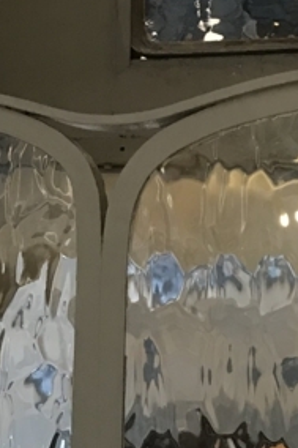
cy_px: 21
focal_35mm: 105
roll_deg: -1.3
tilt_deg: +15.1
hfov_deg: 13.0
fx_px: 1305
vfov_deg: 19.0
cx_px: 142
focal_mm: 3.99
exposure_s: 1/17
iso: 80
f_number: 1.8
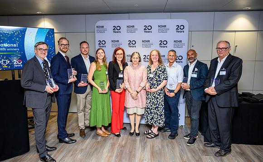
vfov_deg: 48.6
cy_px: 74
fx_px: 179
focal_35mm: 25
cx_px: 131
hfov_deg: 72.6
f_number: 4
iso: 800
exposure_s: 1/200
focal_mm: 24
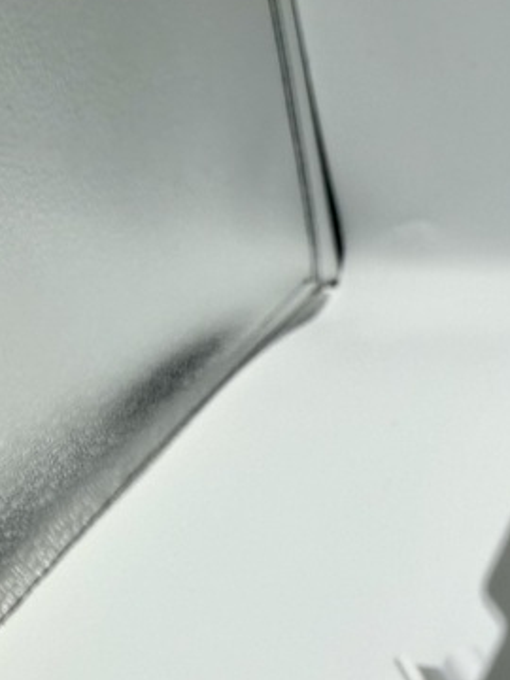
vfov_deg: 28.5
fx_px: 1179
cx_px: 630
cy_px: 791
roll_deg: +0.8
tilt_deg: -43.3
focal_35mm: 60
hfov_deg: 22.3
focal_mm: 2.22
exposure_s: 1/241
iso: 40
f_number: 2.2
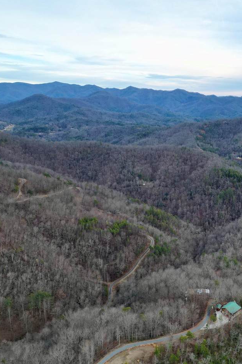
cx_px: 199
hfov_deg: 37.2
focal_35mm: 34
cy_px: 179
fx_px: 343
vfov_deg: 55.8
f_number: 1.7
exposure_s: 1/500
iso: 110
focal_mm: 6.72
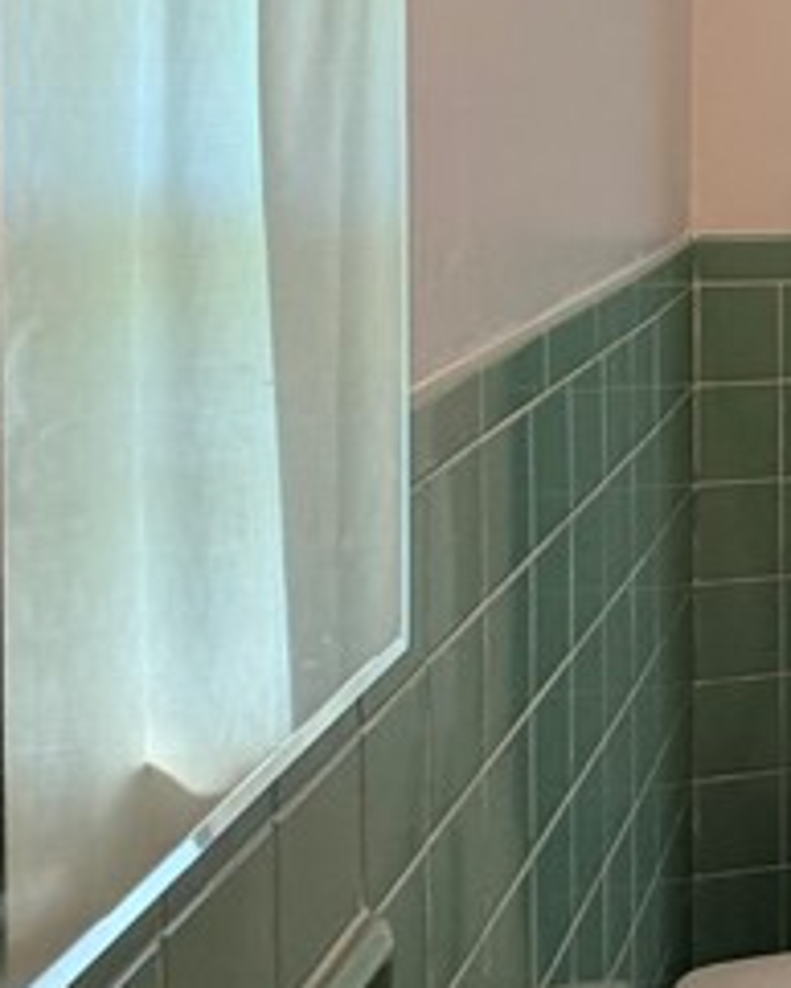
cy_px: 152
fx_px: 1696
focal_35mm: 58
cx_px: 1684
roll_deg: -1.5
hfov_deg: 17.0
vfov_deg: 31.3
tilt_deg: -2.9
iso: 250
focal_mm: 2.22
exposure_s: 1/120
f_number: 2.2
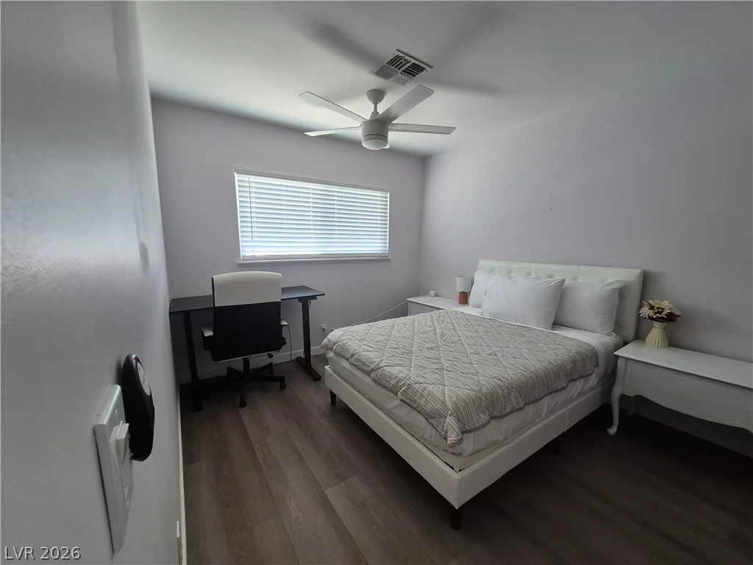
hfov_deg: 106.2
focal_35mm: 13
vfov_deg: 89.9
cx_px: 376
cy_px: 282
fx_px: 283
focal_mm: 1.74
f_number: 2.2
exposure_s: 1/60
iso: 200
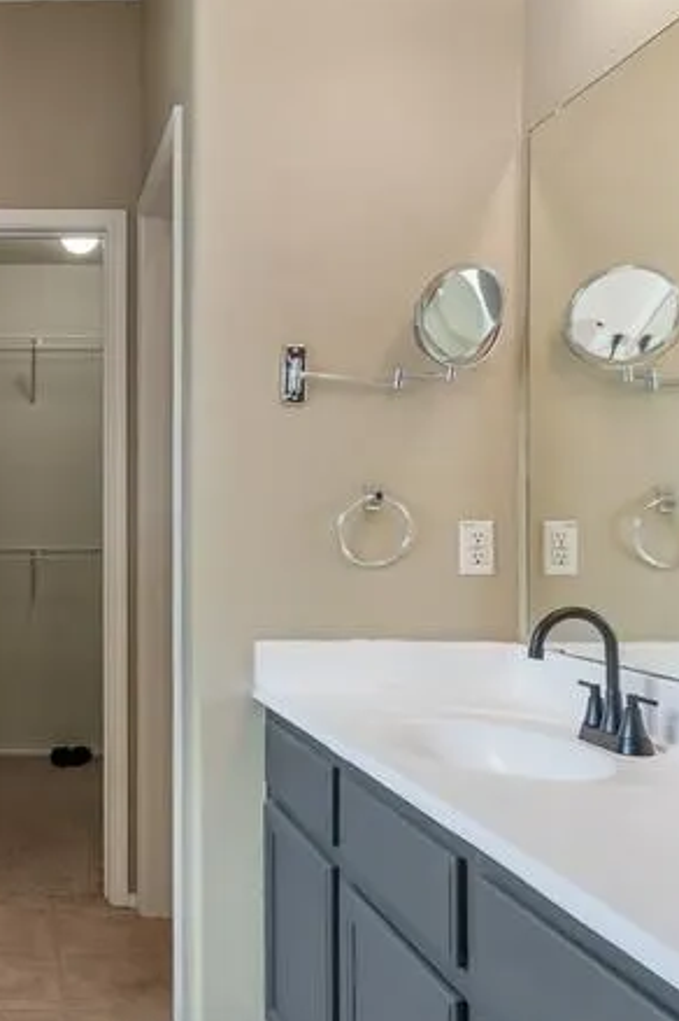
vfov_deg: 53.5
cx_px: 12
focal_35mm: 36
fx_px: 1012
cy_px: 542
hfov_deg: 34.1
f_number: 9
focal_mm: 15.3
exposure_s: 1/25
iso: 500
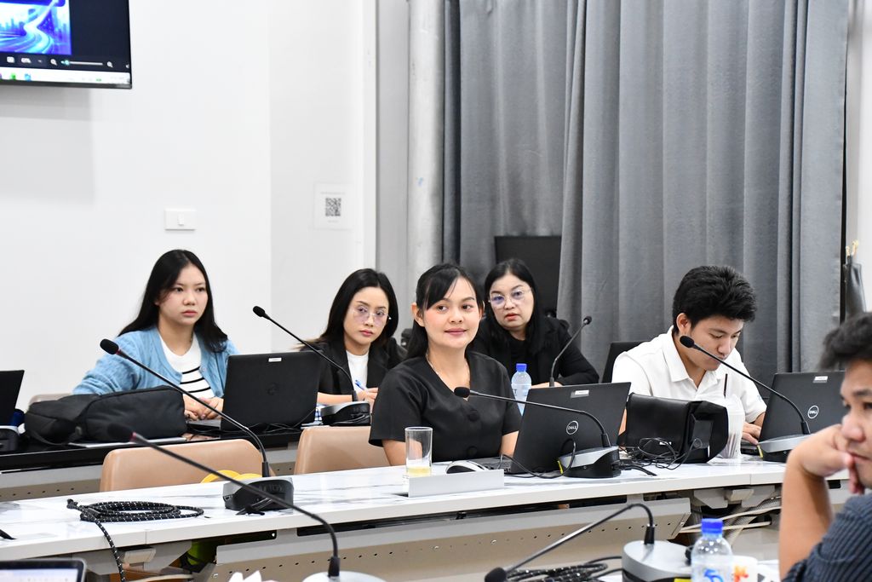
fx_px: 2253
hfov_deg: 21.9
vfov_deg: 14.7
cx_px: 436
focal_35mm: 93
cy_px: 291
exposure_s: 1/125
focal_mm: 62
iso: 5600
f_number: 5
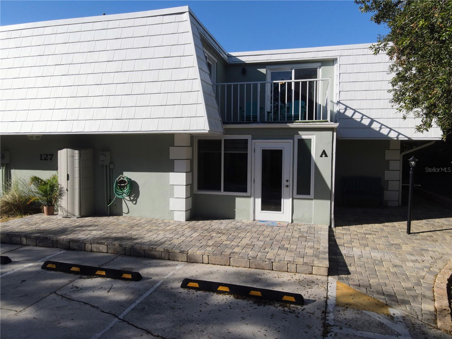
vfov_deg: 56.8
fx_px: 313
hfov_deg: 71.6
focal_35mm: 24
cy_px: 170
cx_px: 226
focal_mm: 4.5
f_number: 2.8
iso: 100
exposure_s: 1/800
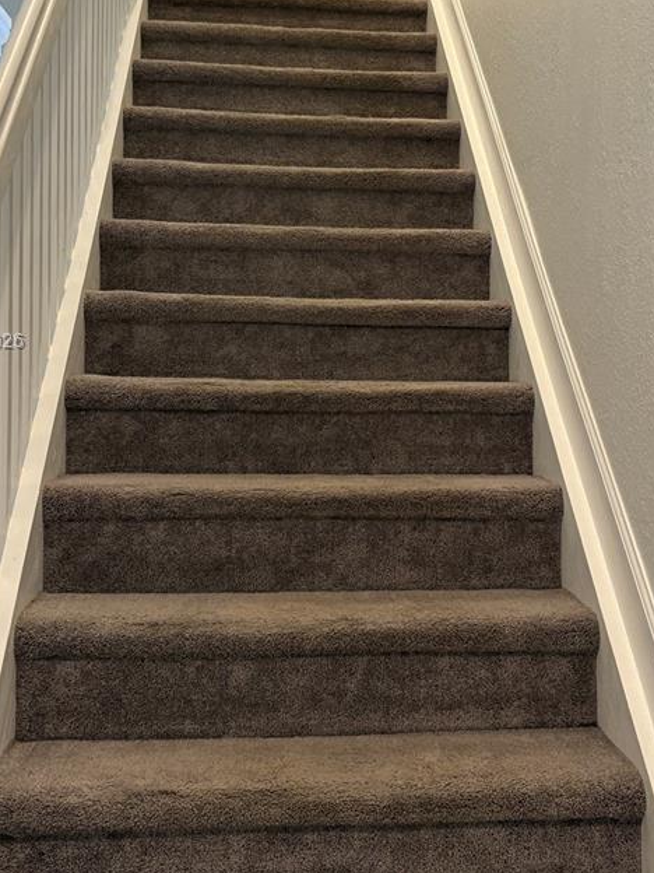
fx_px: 1260
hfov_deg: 29.0
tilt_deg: +4.0
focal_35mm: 50
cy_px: 343
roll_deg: -0.7
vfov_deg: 38.0
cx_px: 394
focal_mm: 5.96
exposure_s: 1/60
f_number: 1.6
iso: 125
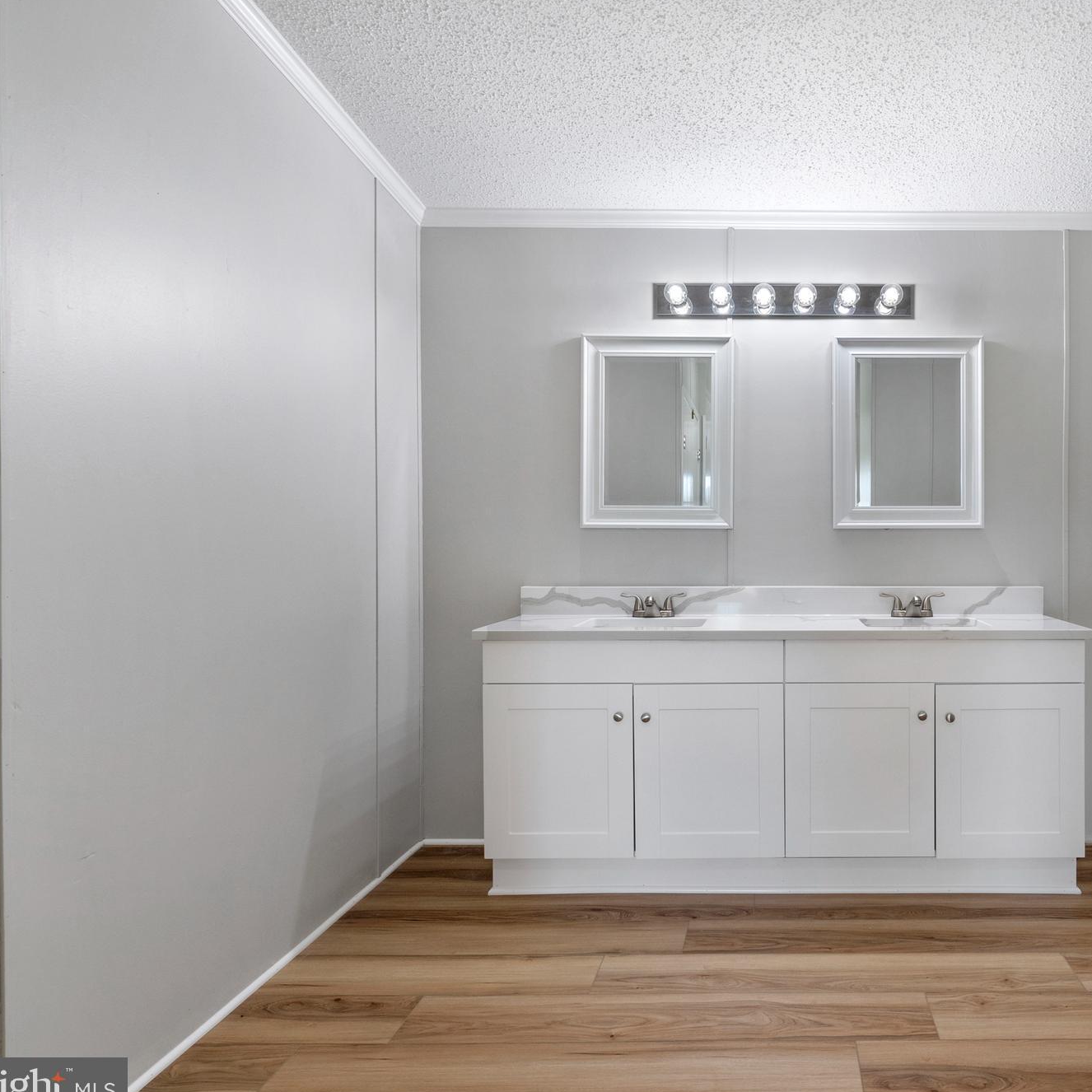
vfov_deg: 72.1
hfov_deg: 68.5
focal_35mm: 21
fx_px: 749
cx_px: 788
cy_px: 556
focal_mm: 16
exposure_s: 1/640
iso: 640
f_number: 8
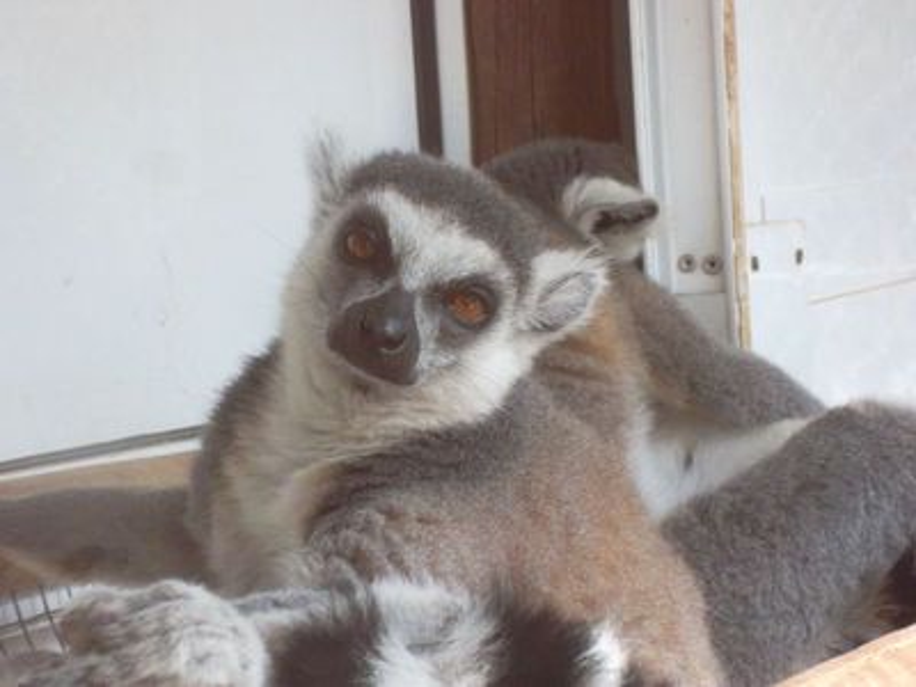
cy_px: 344
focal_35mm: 135
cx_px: 458
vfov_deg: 11.0
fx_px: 3572
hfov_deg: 14.6
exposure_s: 1/90
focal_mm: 24.5
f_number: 5.9
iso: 352
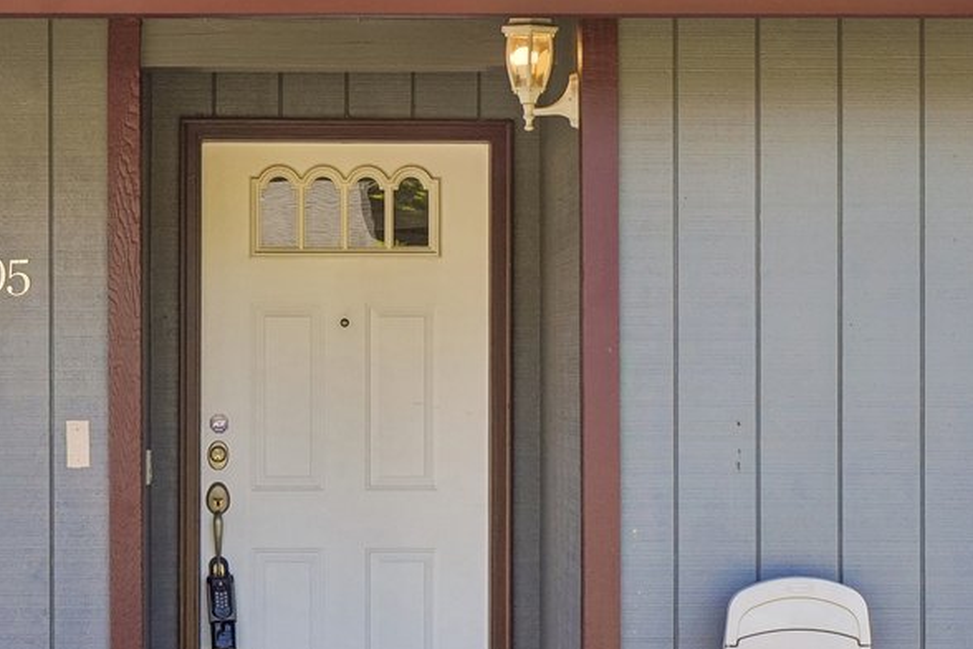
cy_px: 413
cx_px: 357
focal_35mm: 101
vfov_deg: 13.5
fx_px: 2730
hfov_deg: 20.2
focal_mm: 29
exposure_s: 1/200
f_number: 8
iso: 400
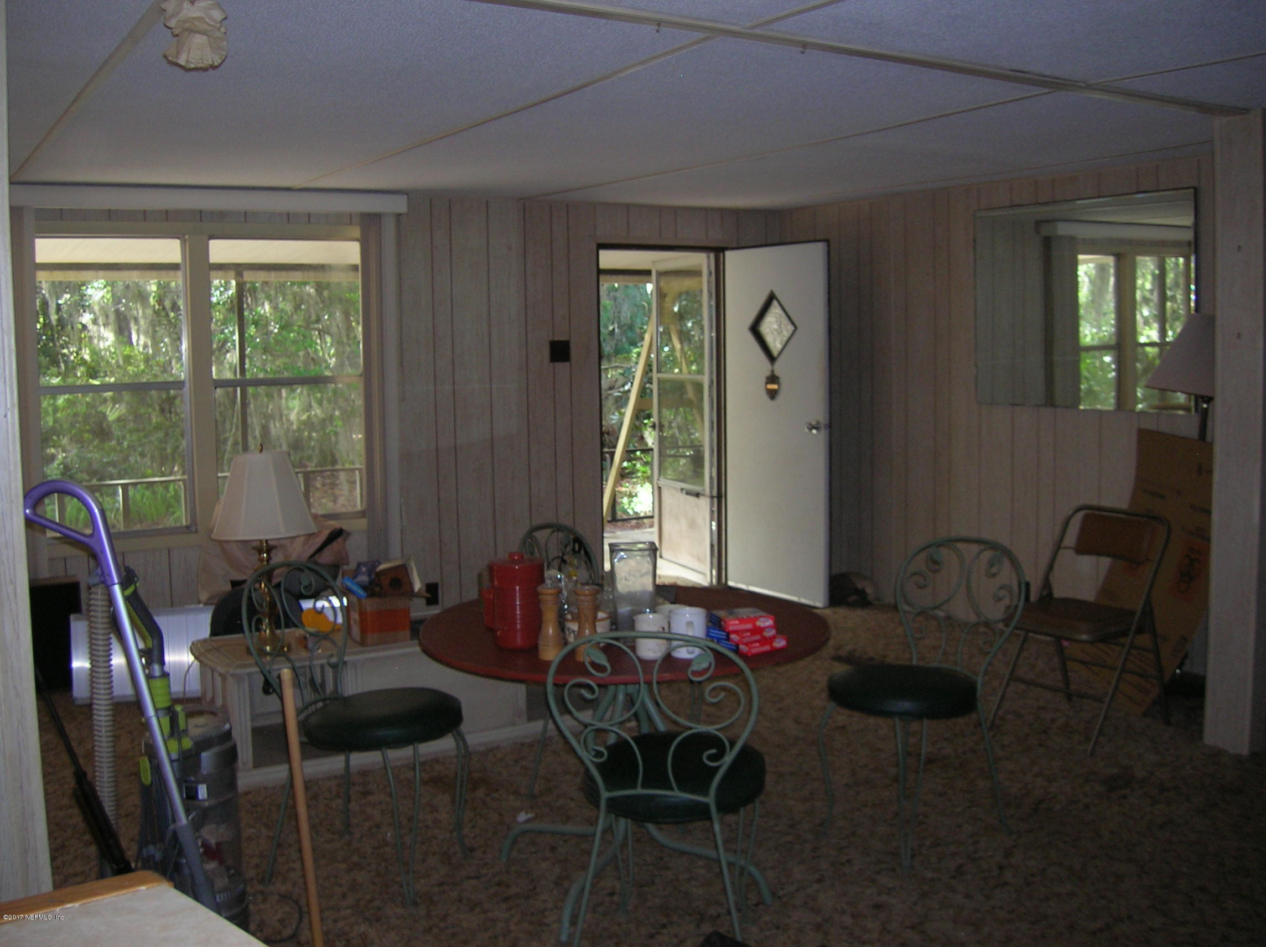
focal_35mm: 34
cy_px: 474
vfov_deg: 41.7
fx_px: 1242
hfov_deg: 54.0
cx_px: 633
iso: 84
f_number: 2.9
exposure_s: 1/60.1
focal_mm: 5.7
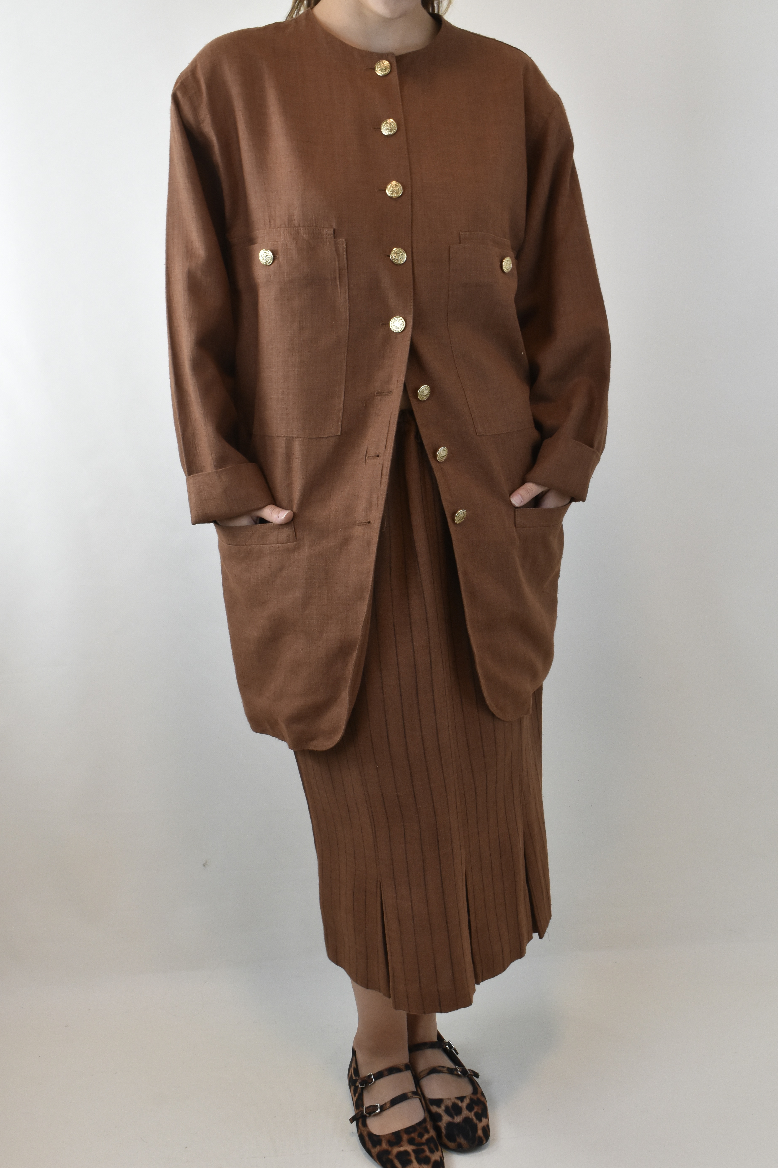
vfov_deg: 46.4
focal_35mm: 42
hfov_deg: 31.9
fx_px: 1361
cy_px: 568
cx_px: 410
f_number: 11
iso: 1000
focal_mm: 26
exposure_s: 1/50
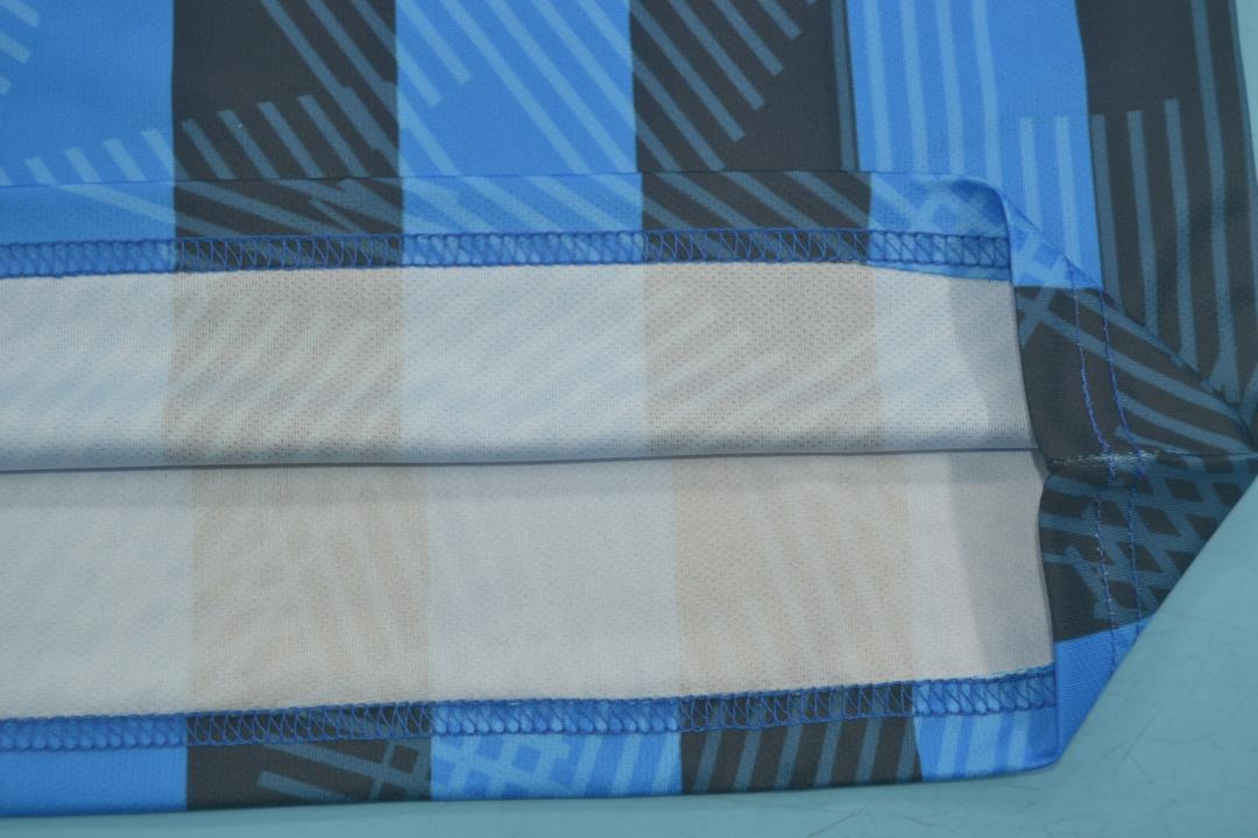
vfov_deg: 26.5
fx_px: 1782
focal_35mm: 51
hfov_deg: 38.9
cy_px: 419
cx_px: 629
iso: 200
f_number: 5
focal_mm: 34
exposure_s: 1/60
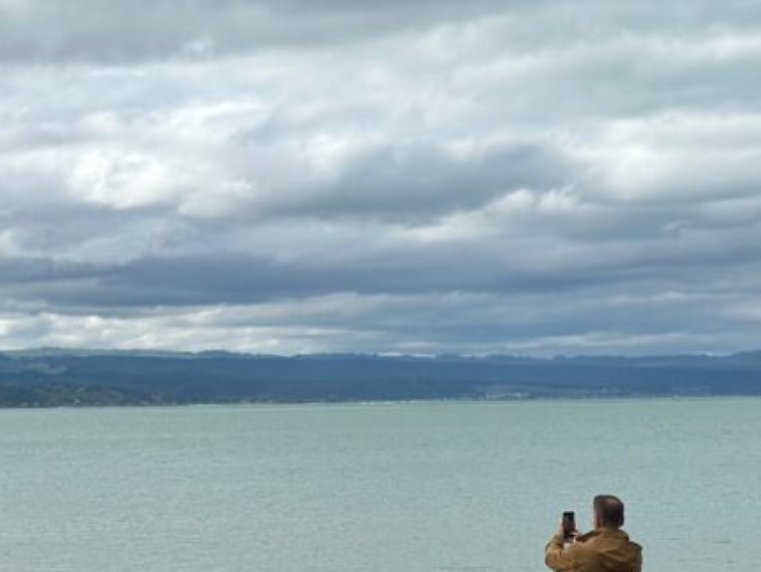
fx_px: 2530
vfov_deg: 12.8
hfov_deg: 17.1
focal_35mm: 115
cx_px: 458
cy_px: 476
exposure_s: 1/8929
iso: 100
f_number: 1.78
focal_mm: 6.86
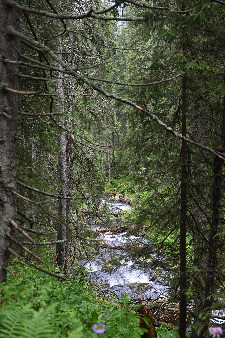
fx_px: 478
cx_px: 112
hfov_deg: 26.5
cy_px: 169
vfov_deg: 38.9
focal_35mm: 51
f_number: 4.5
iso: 100
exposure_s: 1/80
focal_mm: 51
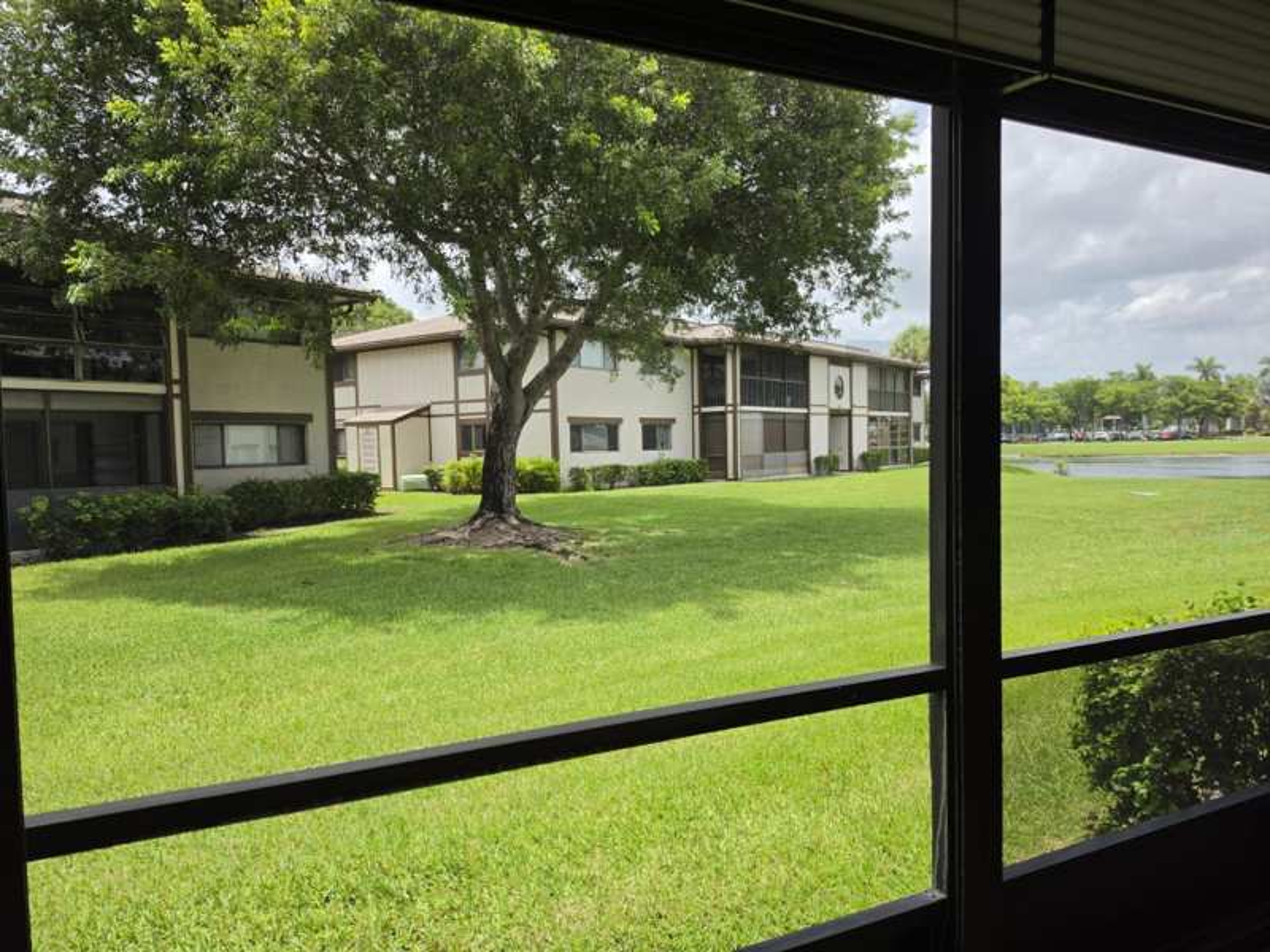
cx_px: 635
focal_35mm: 23
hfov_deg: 73.9
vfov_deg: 58.9
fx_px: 844
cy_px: 476
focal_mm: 6.5
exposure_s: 1/2701
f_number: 1.4
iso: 64
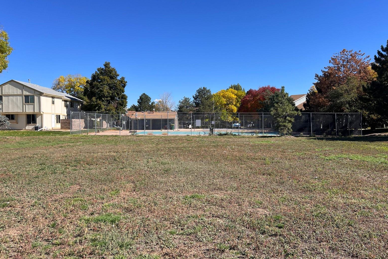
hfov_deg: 65.5
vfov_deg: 46.4
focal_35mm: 28
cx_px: 195
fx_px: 302
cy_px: 120
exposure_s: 1/3356
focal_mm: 5.7
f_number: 1.5
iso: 50
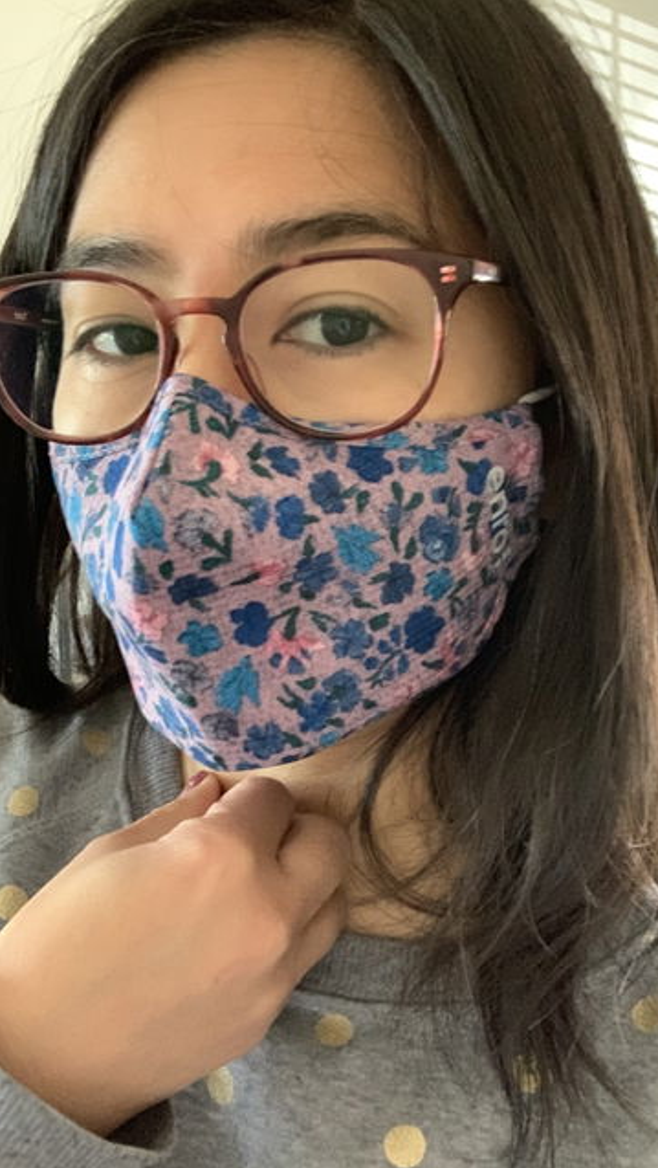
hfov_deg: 33.8
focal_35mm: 35
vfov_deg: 56.6
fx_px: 1084
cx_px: 321
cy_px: 585
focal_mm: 2.87
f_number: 2.2
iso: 500
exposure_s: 1/30
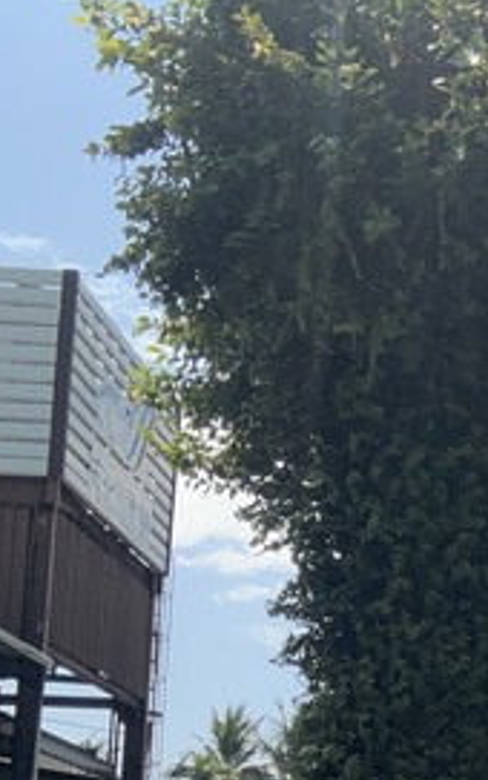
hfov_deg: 16.3
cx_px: 810
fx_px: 1490
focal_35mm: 70
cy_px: 764
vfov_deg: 27.8
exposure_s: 1/1585
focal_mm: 2.69
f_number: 1.9
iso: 25
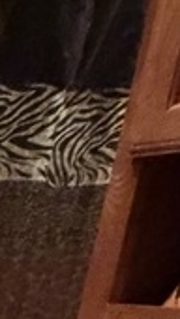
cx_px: -465
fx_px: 821
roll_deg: -1.9
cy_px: 537
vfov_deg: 18.3
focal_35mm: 97
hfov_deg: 8.6
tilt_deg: -19.4
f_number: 2.2
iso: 1250
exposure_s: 1/30
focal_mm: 2.22
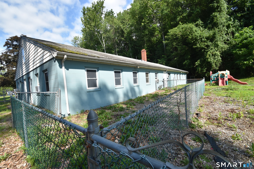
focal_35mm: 15
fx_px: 106
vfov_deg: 77.3
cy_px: 84
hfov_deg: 100.4
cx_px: 127
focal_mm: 10
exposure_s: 1/320
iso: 200
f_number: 9
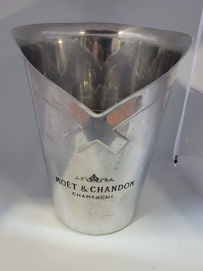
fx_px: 274
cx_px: 92
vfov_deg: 52.2
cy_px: 165
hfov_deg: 40.7
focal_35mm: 35
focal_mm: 5.4
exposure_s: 1/50
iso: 320
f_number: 1.8
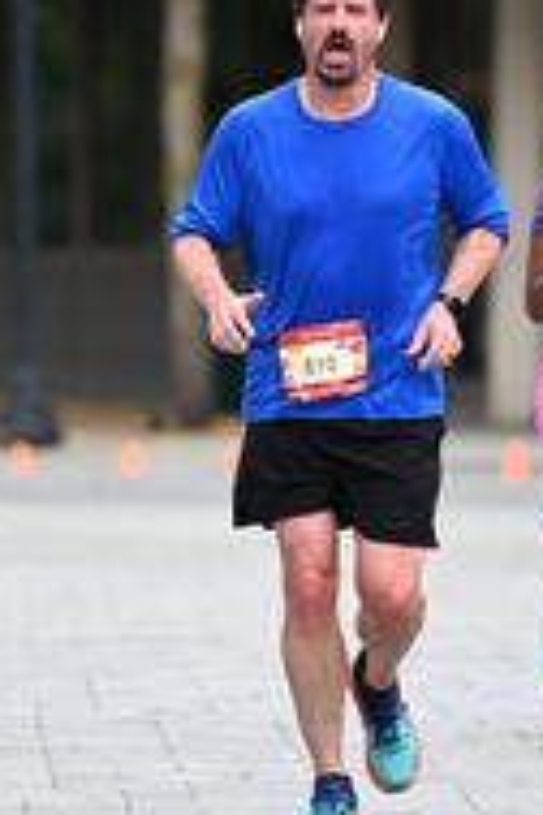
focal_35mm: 582
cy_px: 216
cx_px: 360
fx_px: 13167
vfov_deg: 3.5
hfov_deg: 2.4
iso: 640
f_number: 2.8
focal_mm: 200
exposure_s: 1/2000
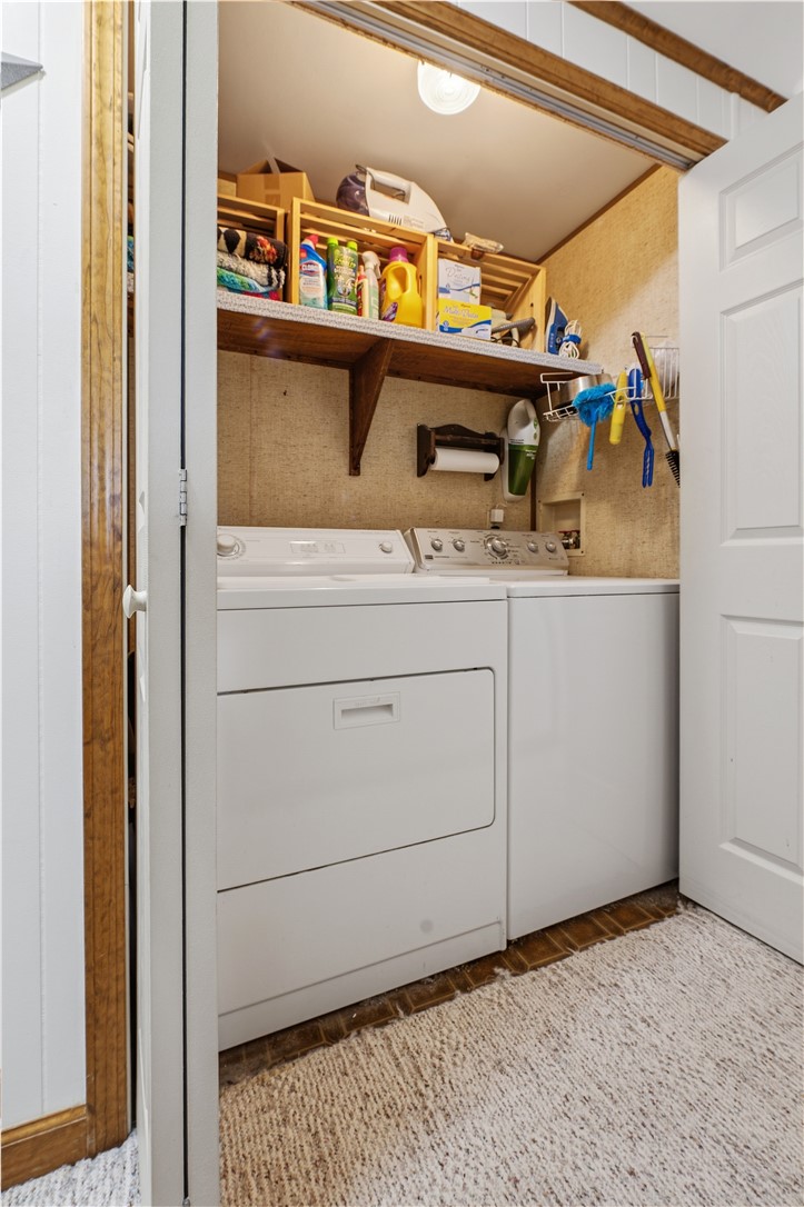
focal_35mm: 14
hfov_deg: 81.2
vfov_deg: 104.3
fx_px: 469
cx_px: 402
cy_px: 604
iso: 100
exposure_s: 1.3
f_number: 8
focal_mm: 14
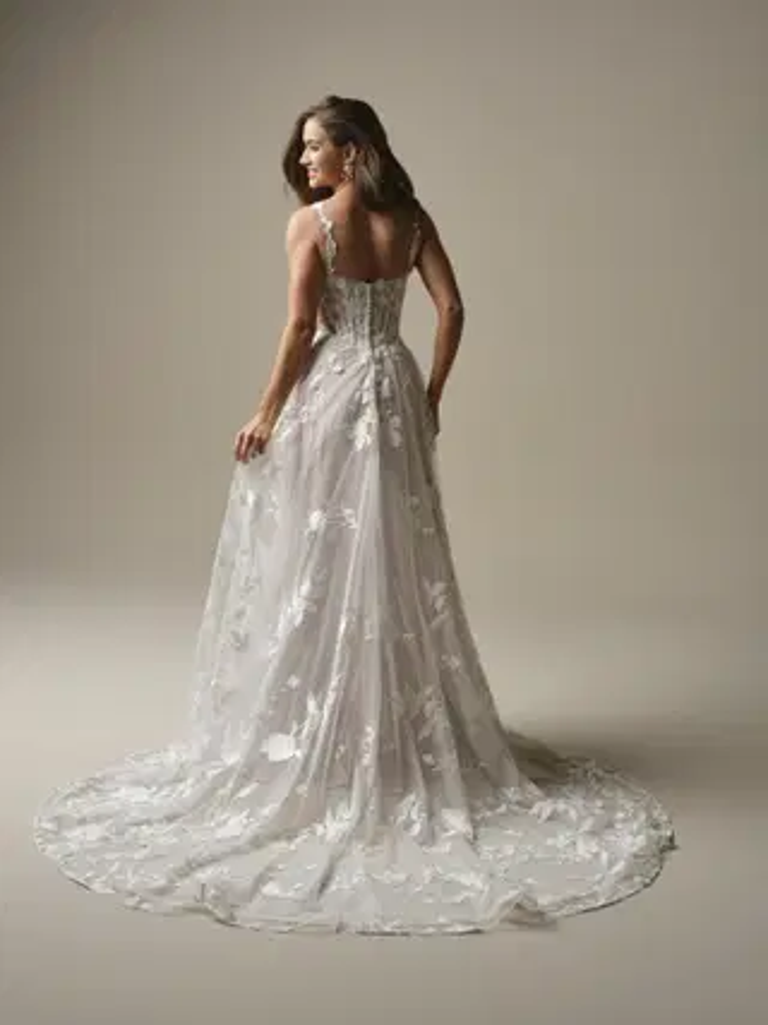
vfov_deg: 31.7
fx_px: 1805
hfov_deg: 24.0
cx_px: 384
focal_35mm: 61
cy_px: 512
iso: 500
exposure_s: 1/125
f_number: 10
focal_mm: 76.5
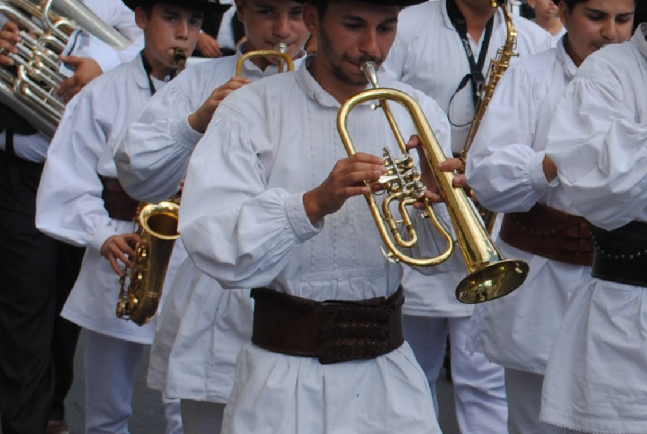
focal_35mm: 186
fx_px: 3348
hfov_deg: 10.7
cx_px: 903
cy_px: 273
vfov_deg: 7.4
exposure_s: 1/200
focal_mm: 36
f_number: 7.1
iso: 100
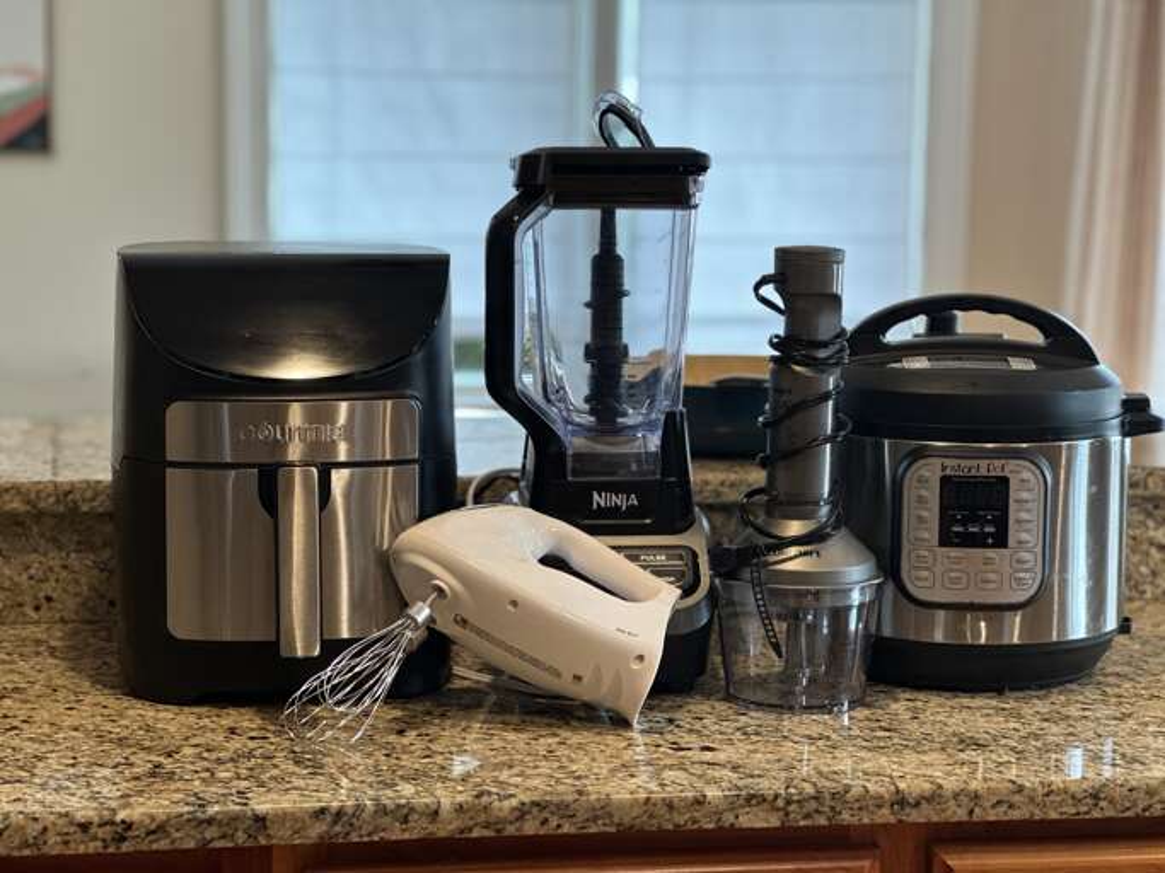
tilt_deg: -7.9
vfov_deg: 19.1
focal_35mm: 77
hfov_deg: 25.3
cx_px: 582
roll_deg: -0.3
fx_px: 2591
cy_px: 436
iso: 125
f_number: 2.8
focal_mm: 9
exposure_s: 1/40
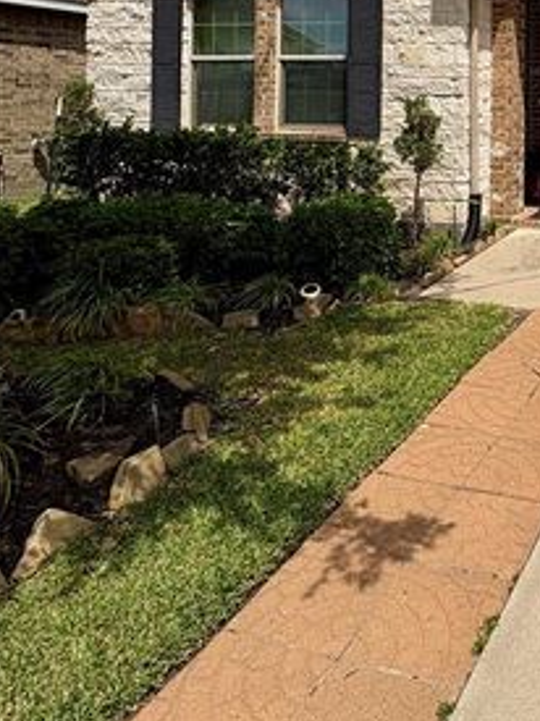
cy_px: 98
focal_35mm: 34
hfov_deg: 34.6
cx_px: 624
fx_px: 708
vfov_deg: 49.2
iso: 50
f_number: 2.2
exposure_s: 1/3106
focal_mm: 2.22
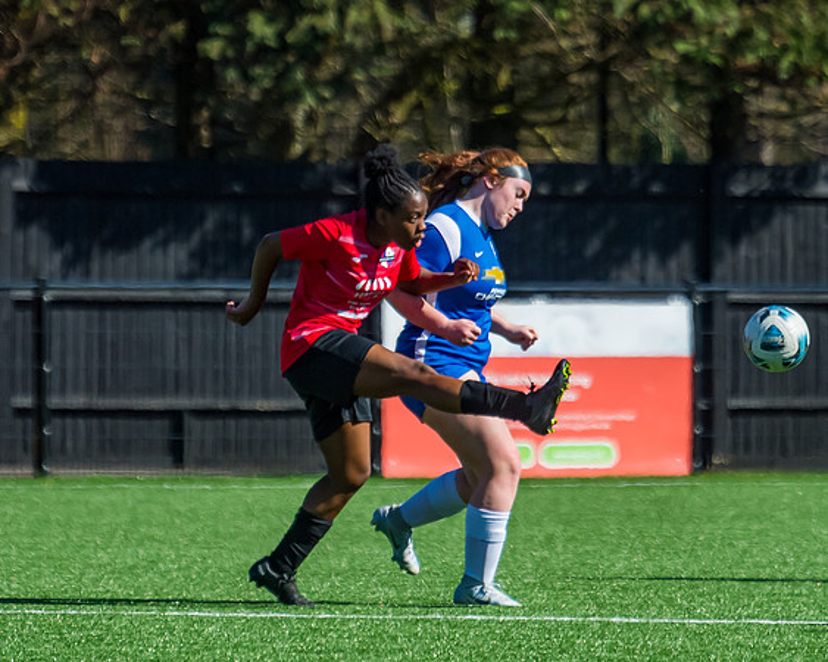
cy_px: 313
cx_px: 461
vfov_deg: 2.4
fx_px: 15711
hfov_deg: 3.0
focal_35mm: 641
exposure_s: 1/5000
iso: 400
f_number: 4
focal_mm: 280
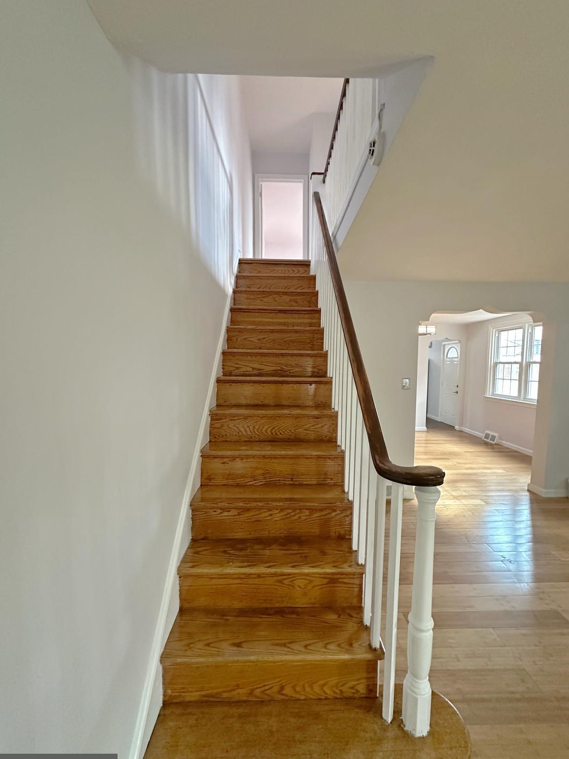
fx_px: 329
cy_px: 391
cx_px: 290
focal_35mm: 15
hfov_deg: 81.7
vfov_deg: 98.2
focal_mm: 2.22
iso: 400
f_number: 2.2
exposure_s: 1/60
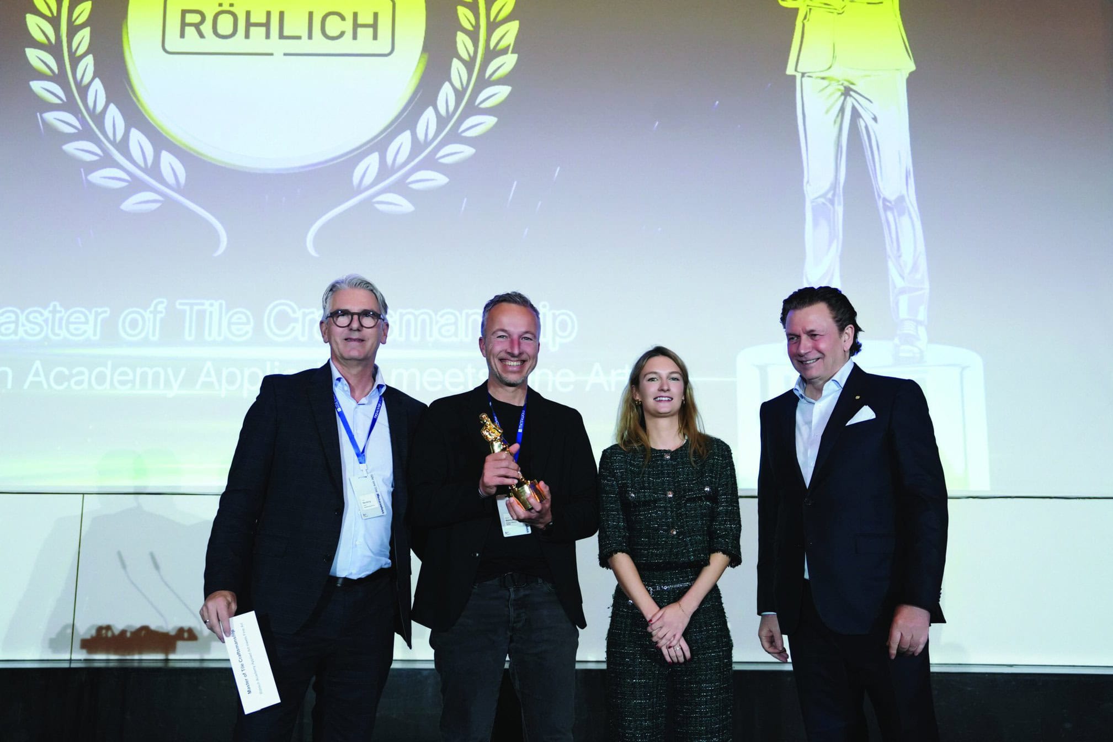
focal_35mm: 38
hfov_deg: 50.7
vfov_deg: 35.0
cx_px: 556
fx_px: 1175
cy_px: 371
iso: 3200
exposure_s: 1/640
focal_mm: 38
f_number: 2.8
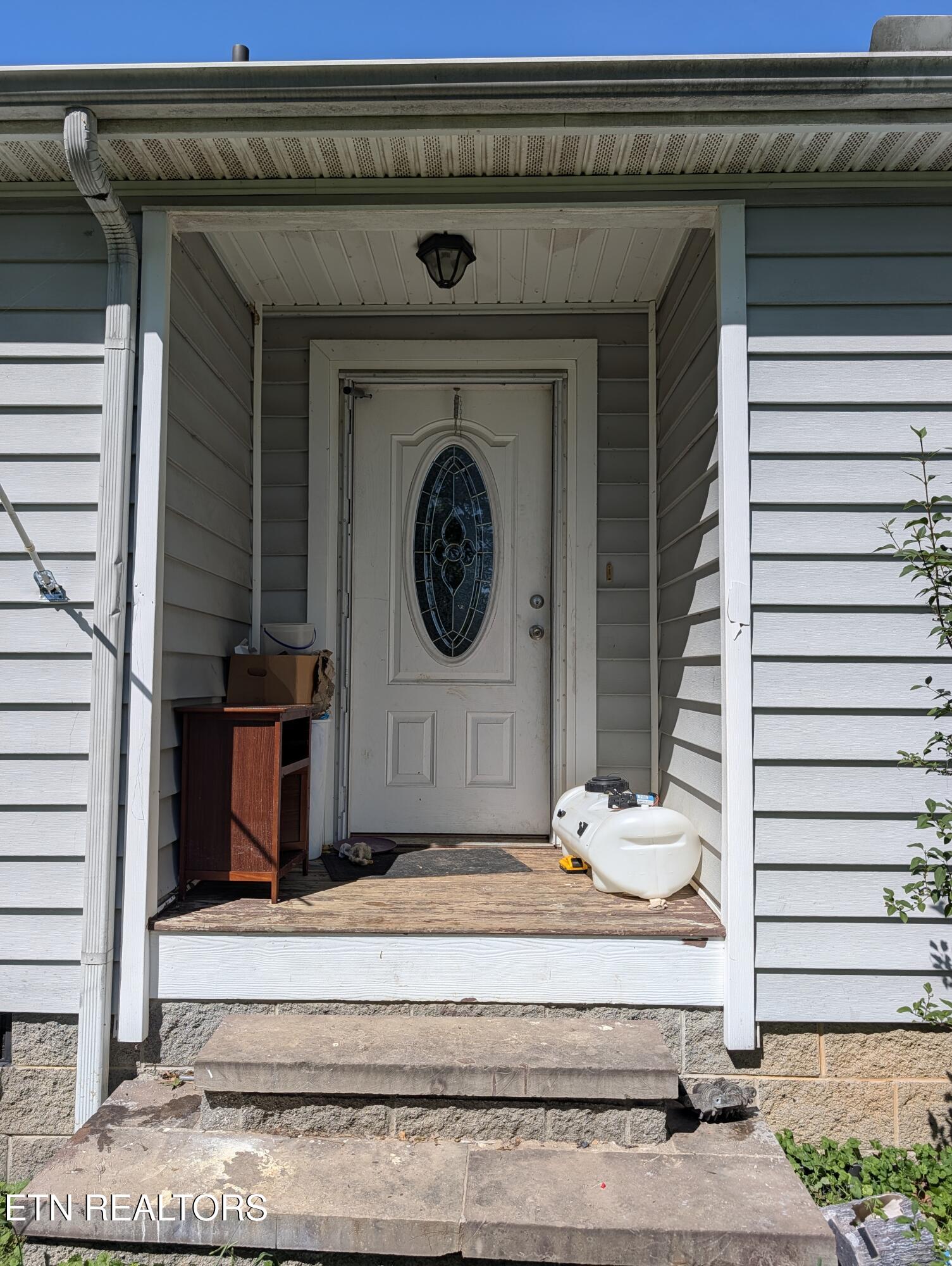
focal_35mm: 24
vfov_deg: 71.5
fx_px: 878
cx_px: 476
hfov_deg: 56.9
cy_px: 633
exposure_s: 1/2024
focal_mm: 6.9
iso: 22
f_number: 1.68
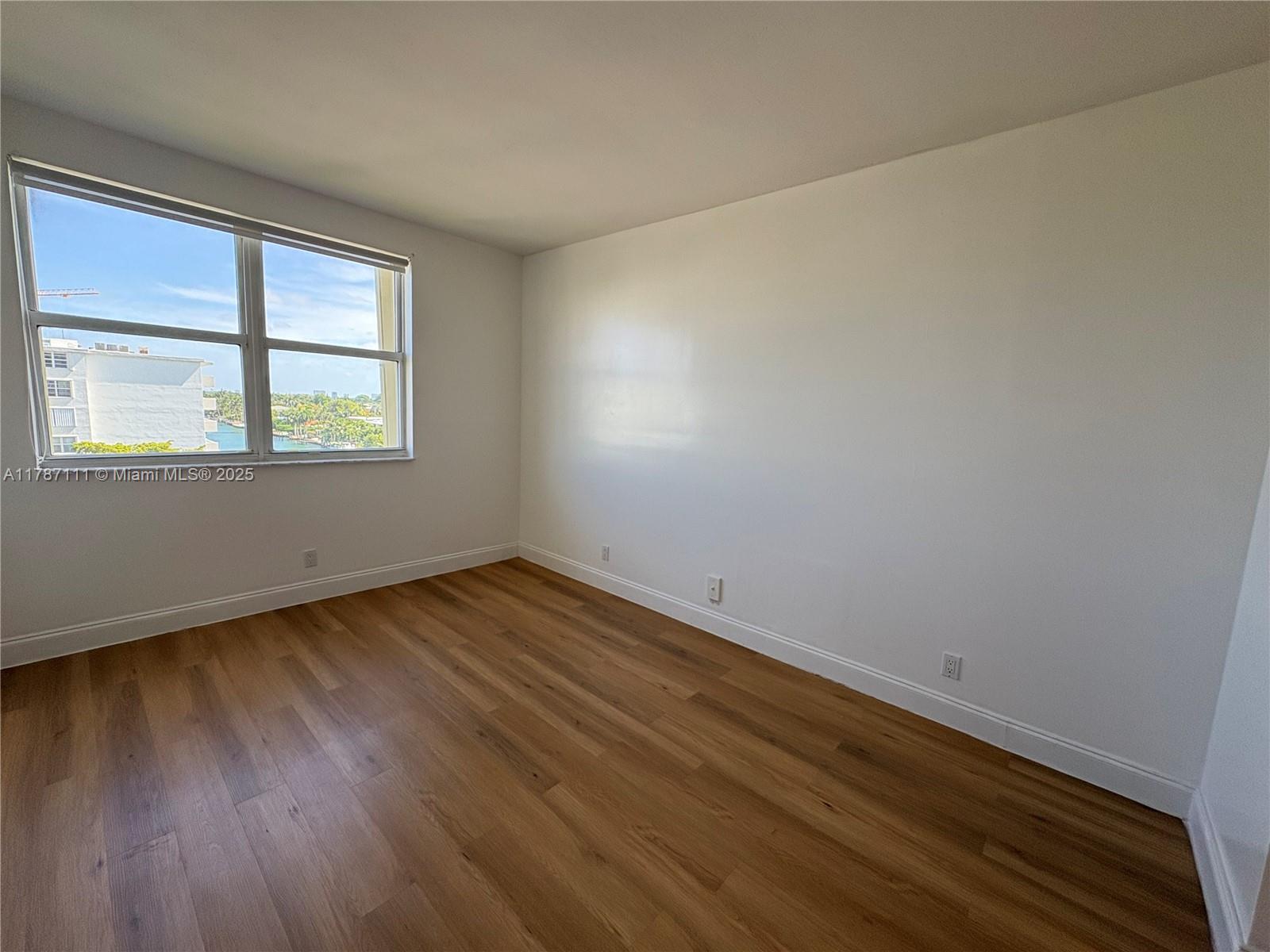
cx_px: 635
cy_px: 476
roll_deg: -2.1
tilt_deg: -6.9
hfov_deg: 102.1
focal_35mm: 14
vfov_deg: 85.7
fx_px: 514
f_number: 2.2
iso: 80
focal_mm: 2.22
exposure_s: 1/119
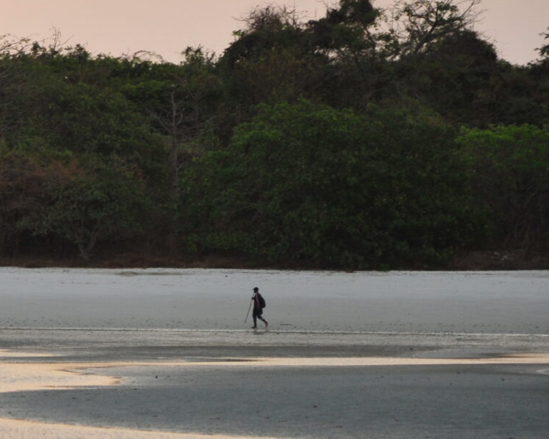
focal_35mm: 382
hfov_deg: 5.0
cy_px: 110
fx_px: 6206
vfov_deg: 4.1
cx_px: -218
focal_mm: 120
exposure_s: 1/250
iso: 640
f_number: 4
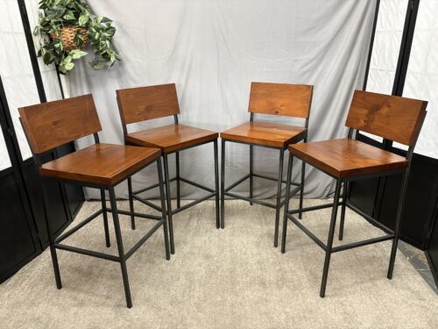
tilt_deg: -19.7
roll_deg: +0.2
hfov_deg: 67.3
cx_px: 219
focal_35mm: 26
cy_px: 164
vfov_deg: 53.1
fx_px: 329
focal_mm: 5.96
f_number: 1.6
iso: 250
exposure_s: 1/60
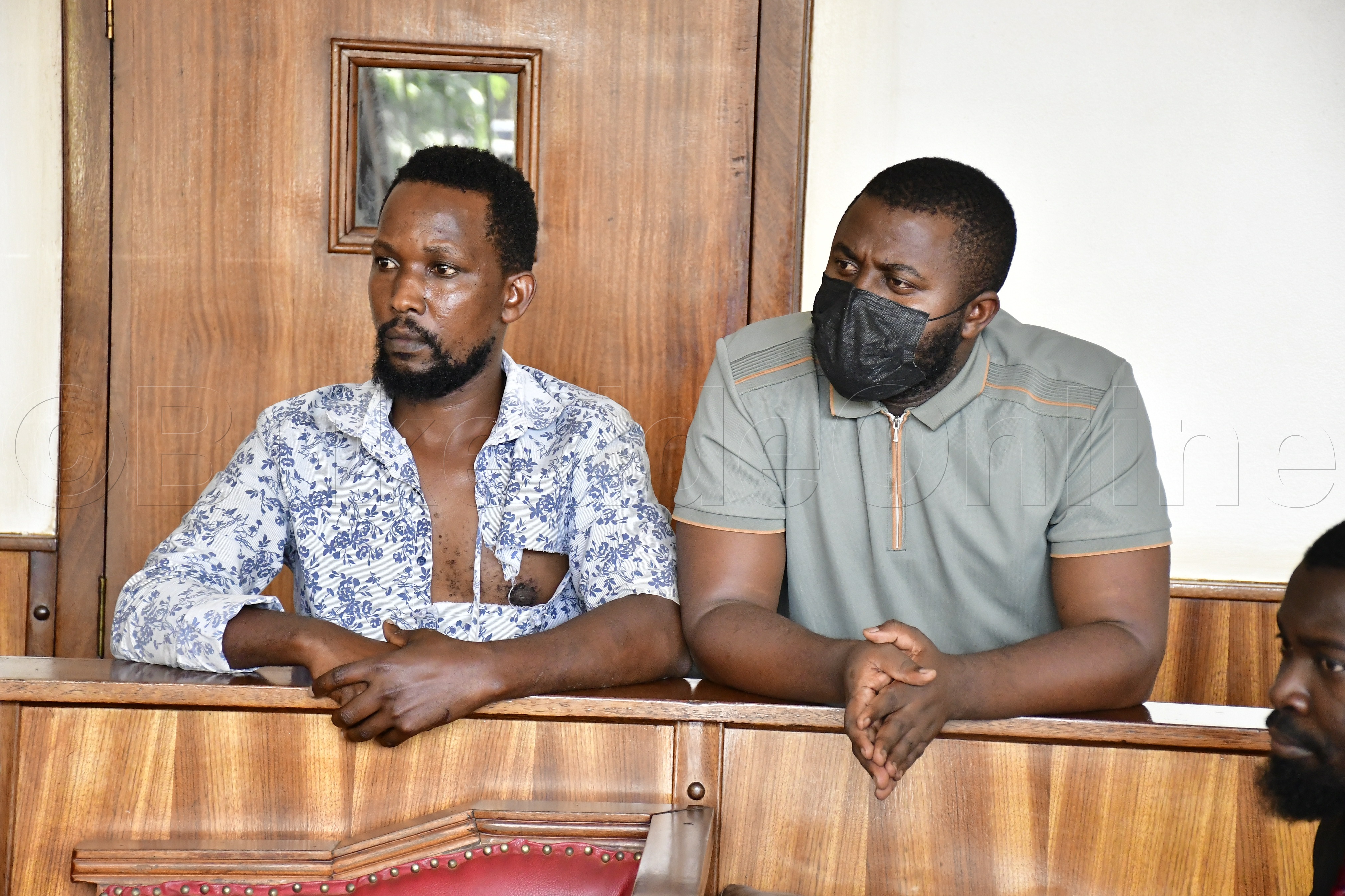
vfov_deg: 12.2
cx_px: 672
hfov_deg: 18.3
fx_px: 4183
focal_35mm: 112
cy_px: 448
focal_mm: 75
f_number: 5.6
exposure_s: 1/160
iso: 3200
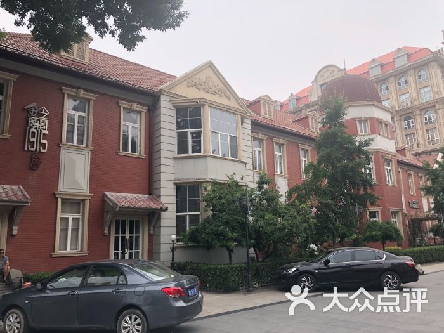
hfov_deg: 63.4
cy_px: 166
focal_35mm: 28
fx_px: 359
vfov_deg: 49.7
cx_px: 222
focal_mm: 4
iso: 20
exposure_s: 1/676
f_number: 1.8
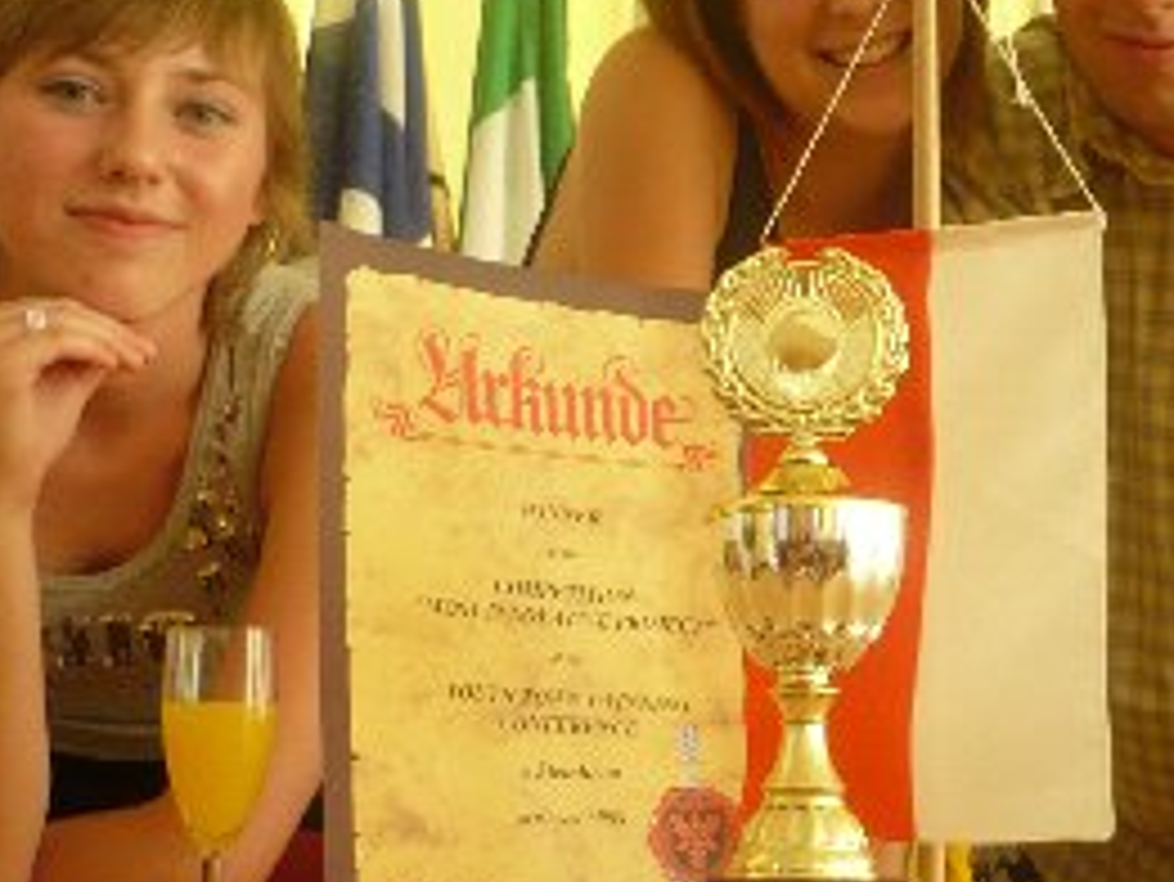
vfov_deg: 21.9
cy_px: 416
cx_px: 828
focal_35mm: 67
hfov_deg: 28.7
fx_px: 2273
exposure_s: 1/30
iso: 125
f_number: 2.8
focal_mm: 5.8
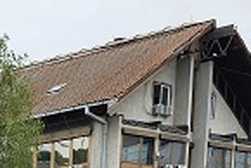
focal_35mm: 132
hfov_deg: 13.7
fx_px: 921
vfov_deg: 9.2
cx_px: -216
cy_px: 428
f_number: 1.7
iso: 10
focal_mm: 6.3
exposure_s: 1/366
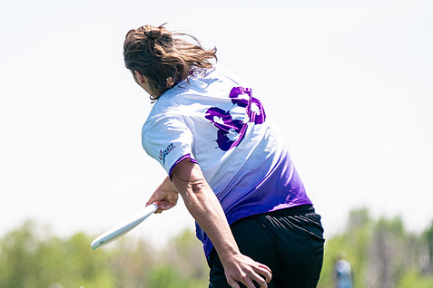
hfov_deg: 6.8
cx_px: 166
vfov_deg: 4.5
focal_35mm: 303
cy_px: 201
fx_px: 3644
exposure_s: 1/6400
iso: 640
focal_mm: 148
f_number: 2.8
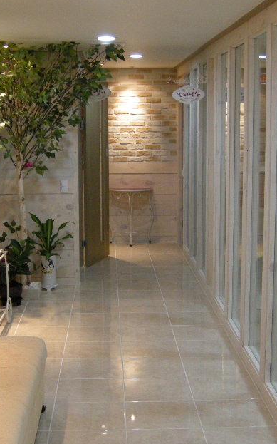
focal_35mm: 61
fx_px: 737
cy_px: 244
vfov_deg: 33.5
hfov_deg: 21.3
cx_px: 138
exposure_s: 1/63.1
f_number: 2.7
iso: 361
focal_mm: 7.5
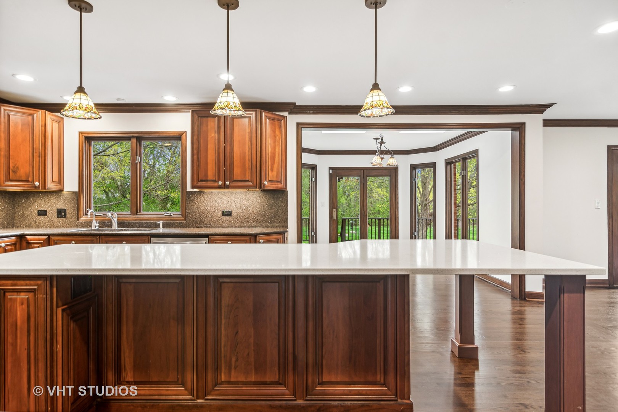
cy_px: 206
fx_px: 309
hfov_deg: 90.0
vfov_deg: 67.4
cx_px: 309
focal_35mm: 18
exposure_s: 1/13
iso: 200
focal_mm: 12
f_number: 8
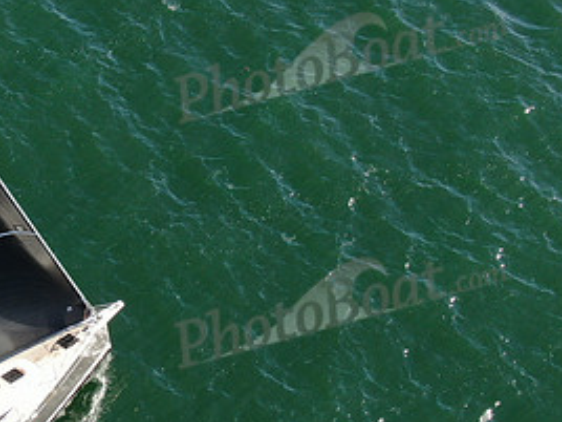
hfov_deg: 18.6
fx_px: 1688
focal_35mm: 104
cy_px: 217
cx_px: 55
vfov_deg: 14.2
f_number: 3.8
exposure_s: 1/240
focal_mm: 8.6
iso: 100
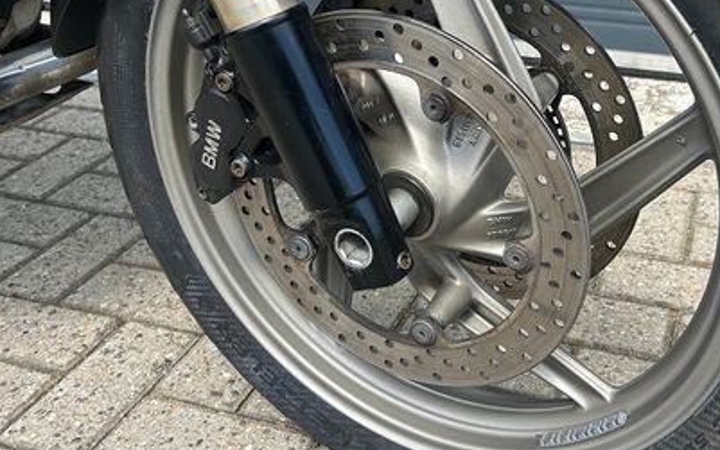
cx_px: 487
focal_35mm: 44
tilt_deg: -23.0
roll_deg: -0.5
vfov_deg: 29.0
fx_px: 864
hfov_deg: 44.5
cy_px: 145
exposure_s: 1/949
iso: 50
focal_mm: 5.7
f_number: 1.5
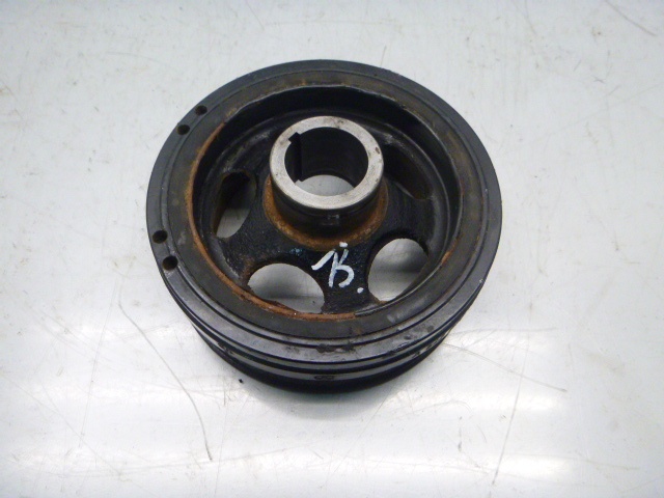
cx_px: 332
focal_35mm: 29
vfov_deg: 48.2
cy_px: 249
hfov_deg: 61.7
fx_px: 556
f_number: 4.1
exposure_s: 1/50
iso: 400
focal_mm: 5.2
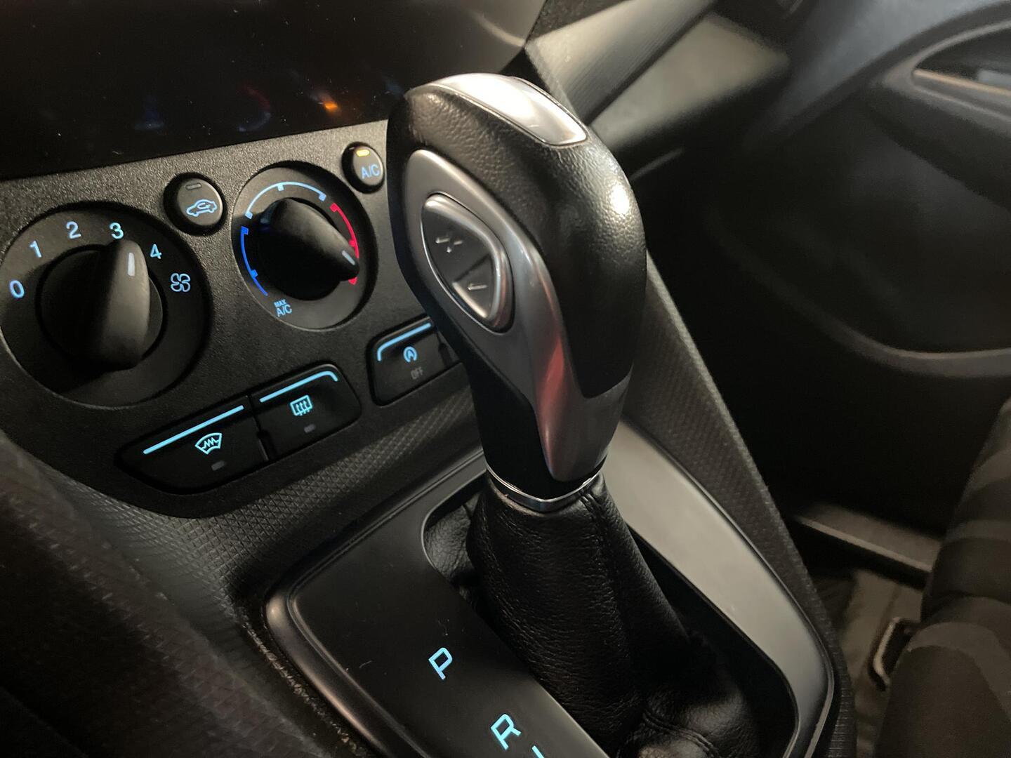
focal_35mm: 26
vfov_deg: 53.1
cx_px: 506
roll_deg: -2.4
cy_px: 379
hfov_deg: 67.3
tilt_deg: -27.3
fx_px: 759
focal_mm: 4.2
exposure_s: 1/17
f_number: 1.6
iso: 1000
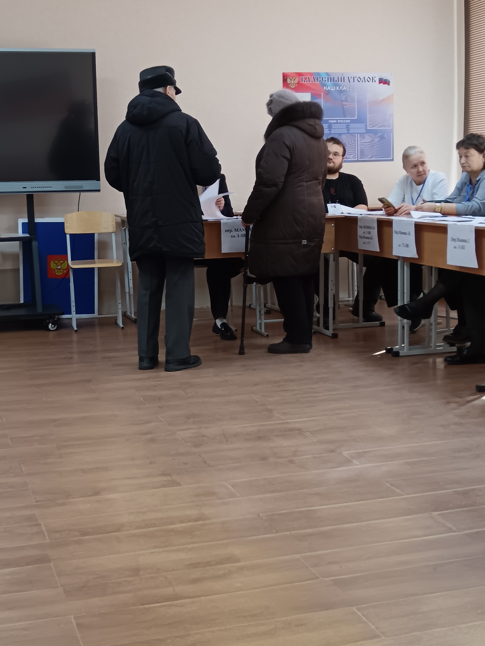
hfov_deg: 26.6
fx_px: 1027
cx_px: 242
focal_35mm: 55
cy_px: 323
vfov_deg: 34.9
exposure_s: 1/50
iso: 881
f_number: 1.9
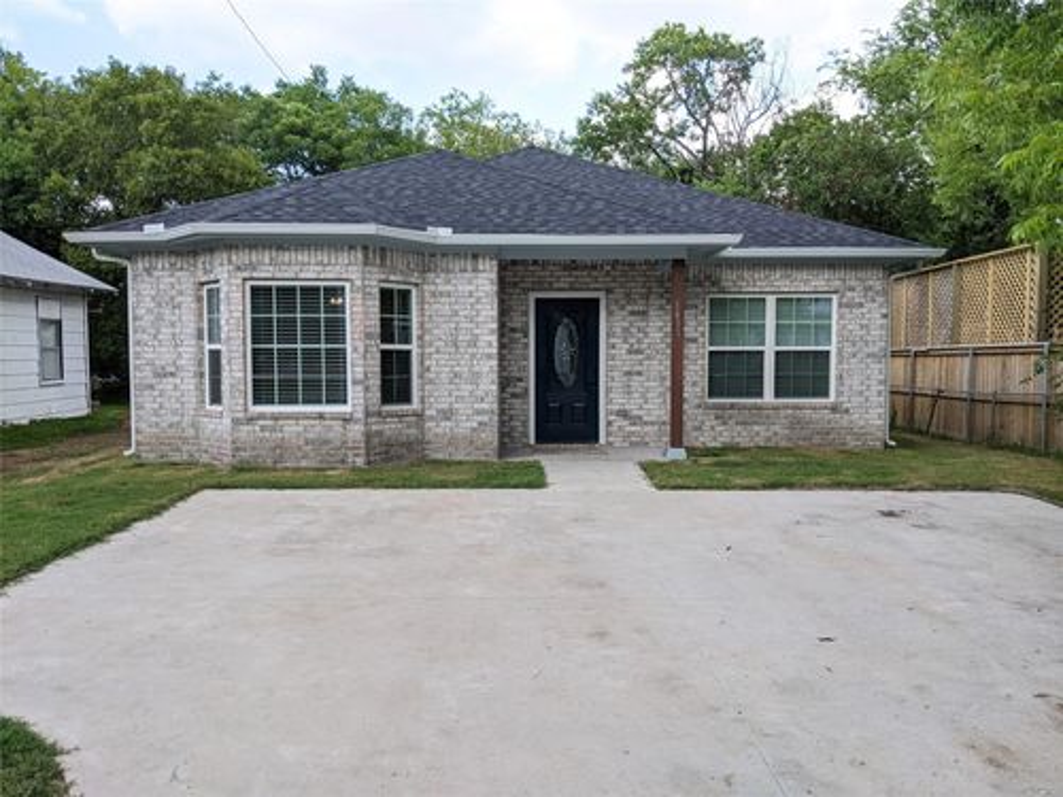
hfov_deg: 65.3
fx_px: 829
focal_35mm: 27
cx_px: 532
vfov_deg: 51.4
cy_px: 398
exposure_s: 1/939
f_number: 1.8
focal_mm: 4.44
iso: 74
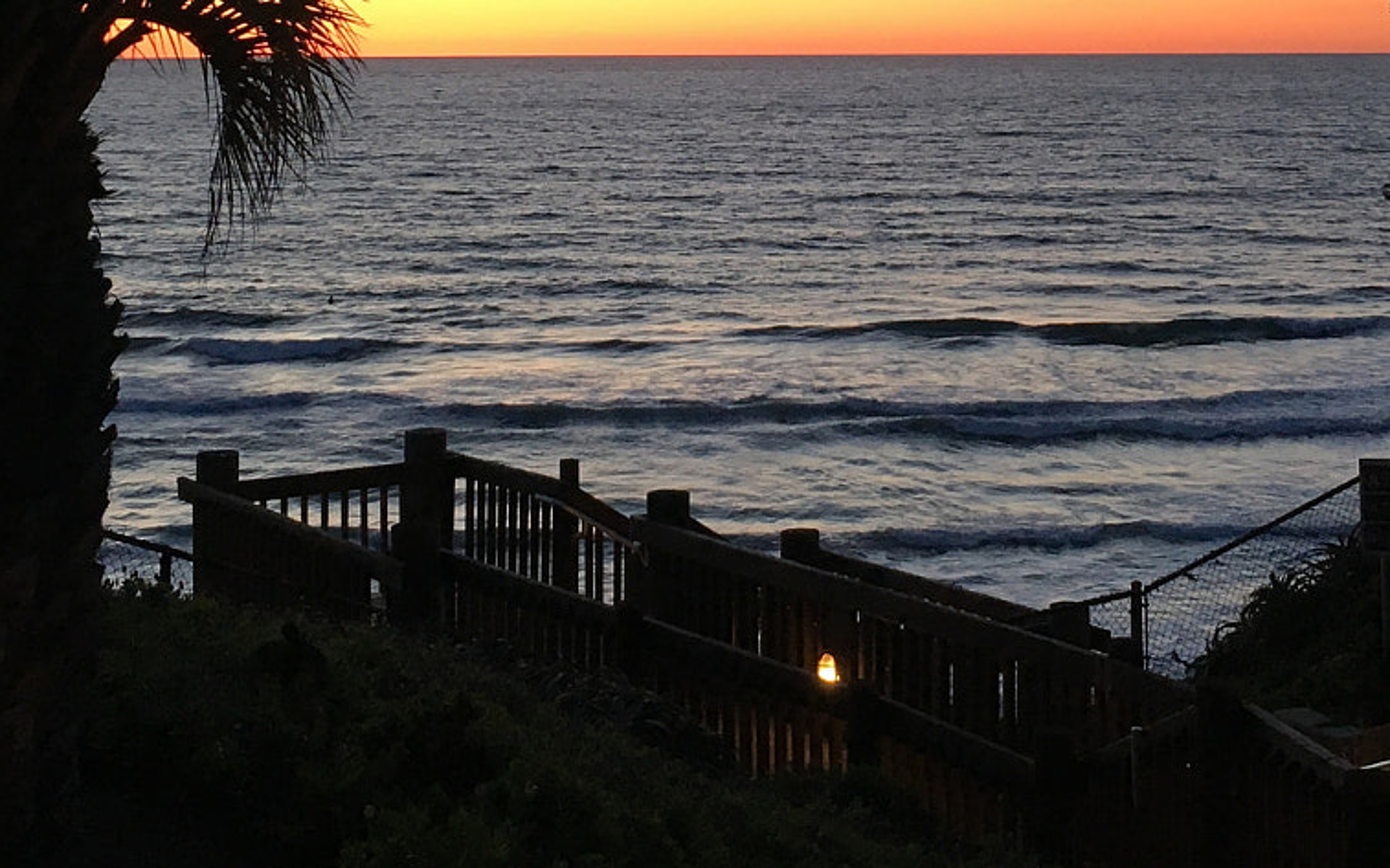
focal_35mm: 65
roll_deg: -0.2
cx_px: 775
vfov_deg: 19.4
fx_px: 2462
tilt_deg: +0.1
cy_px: -29
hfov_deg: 31.5
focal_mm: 4.15
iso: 40
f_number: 2.2
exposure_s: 1/30
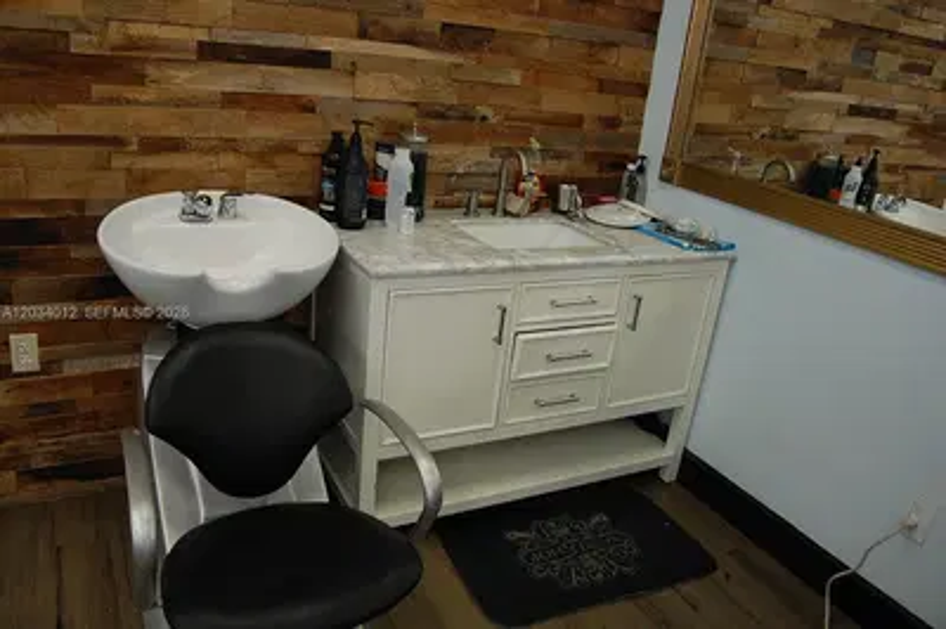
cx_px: 473
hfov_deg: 67.4
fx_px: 709
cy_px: 314
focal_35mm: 27
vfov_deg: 47.9
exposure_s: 1/80
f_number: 4.5
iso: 400
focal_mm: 18
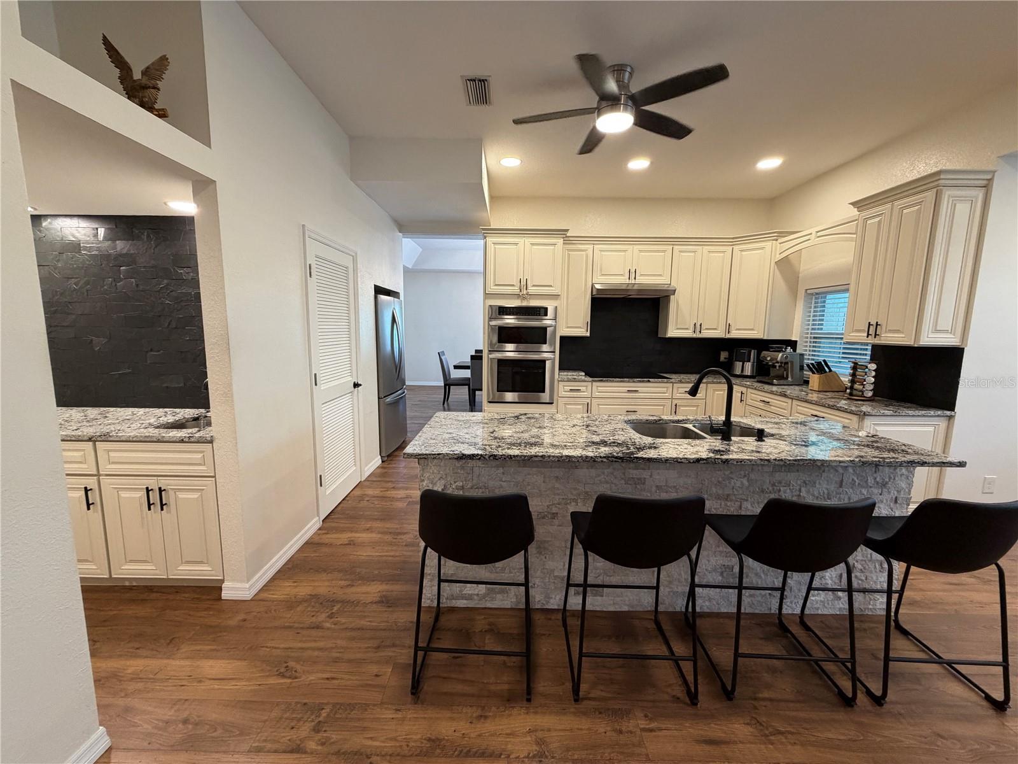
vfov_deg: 85.7
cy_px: 382
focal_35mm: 14
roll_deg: +0.4
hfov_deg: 102.1
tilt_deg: -6.3
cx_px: 509
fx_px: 412
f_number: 2.2
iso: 320
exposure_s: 1/120
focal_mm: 2.22
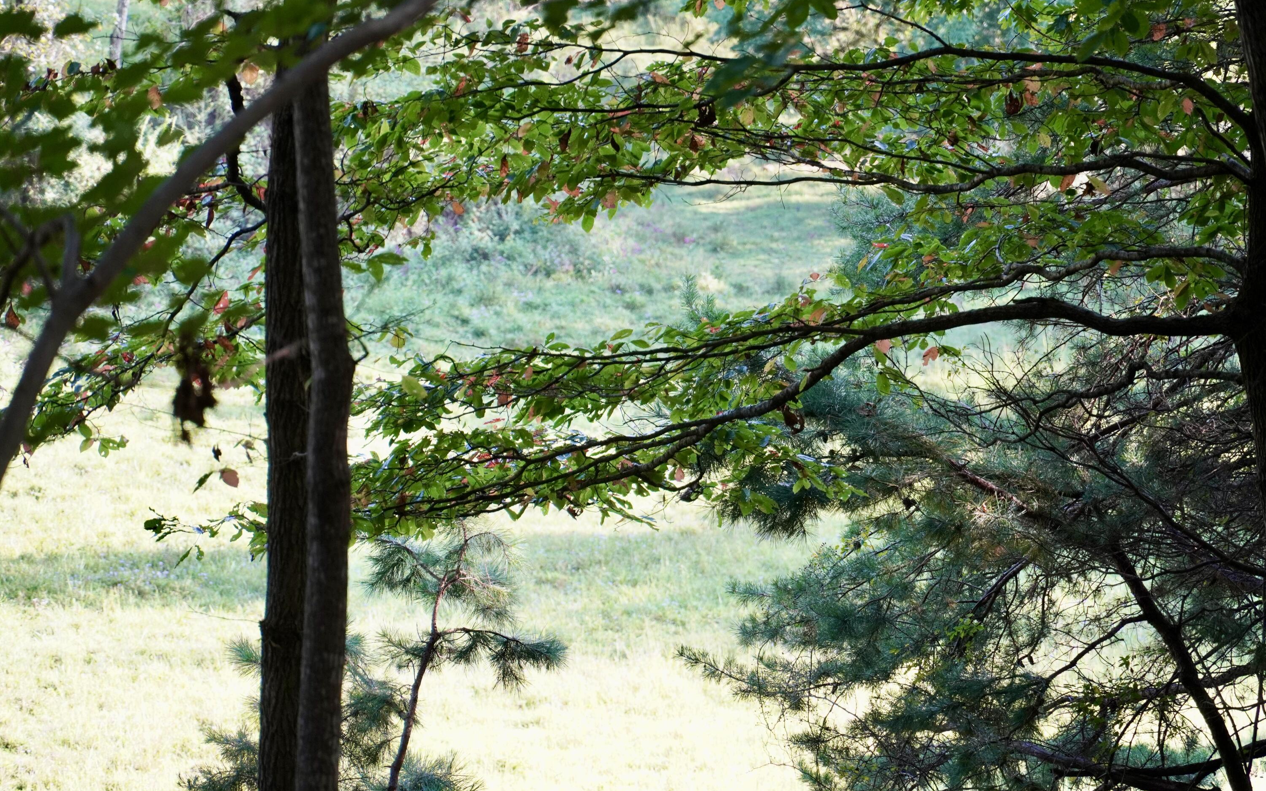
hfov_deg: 10.5
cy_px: 379
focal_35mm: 199
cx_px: 633
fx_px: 6867
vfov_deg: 6.6
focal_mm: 130
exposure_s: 1/200
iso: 800
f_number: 5.6
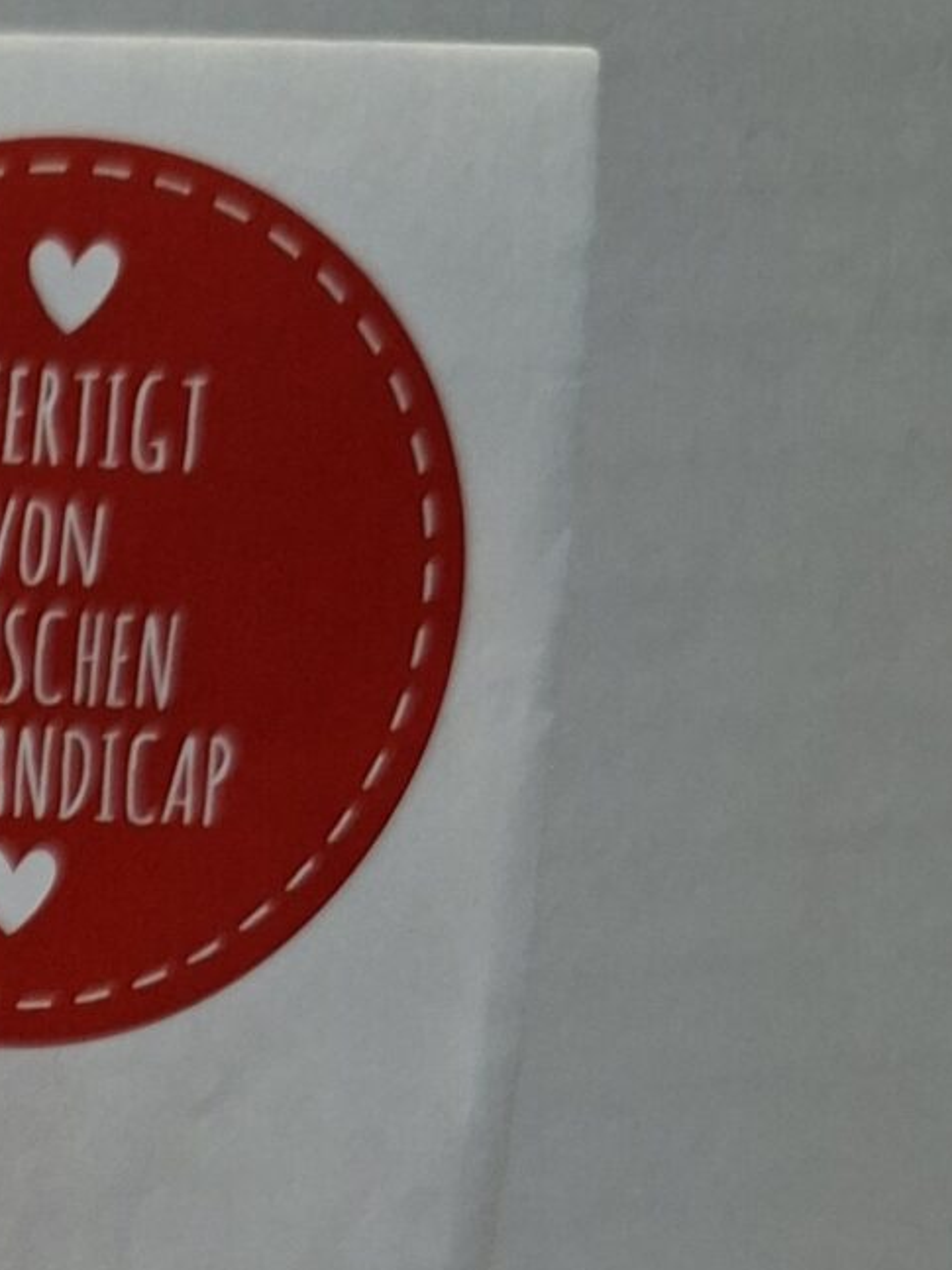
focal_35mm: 91
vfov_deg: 19.5
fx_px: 3338
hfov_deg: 14.0
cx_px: -875
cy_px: 1755
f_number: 1.8
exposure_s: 1/100
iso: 320
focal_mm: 5.54
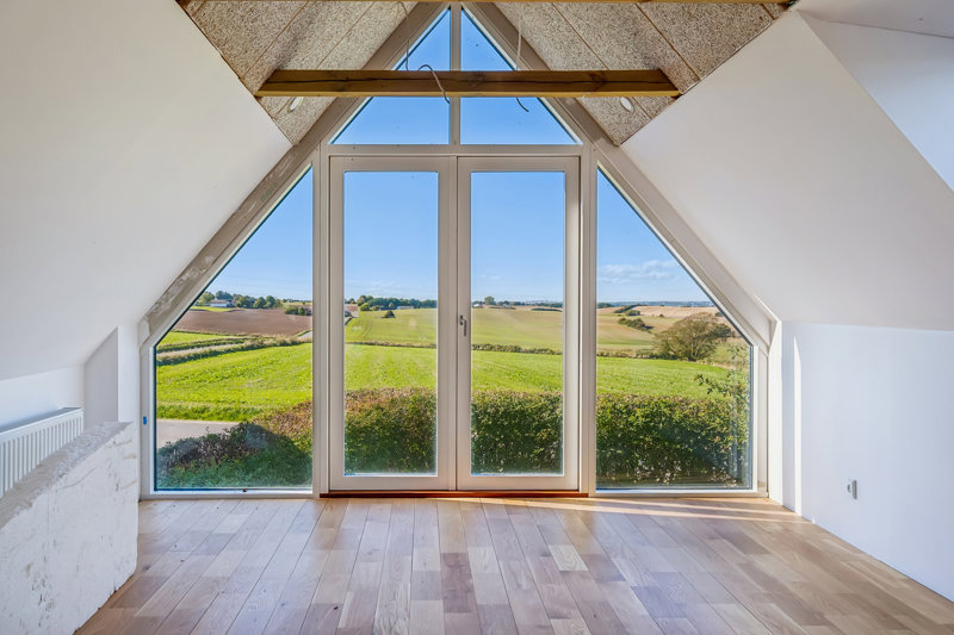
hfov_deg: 76.1
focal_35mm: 23
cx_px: 477
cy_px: 318
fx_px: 609
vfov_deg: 55.1
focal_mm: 23
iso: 640
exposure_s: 1/400
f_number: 9
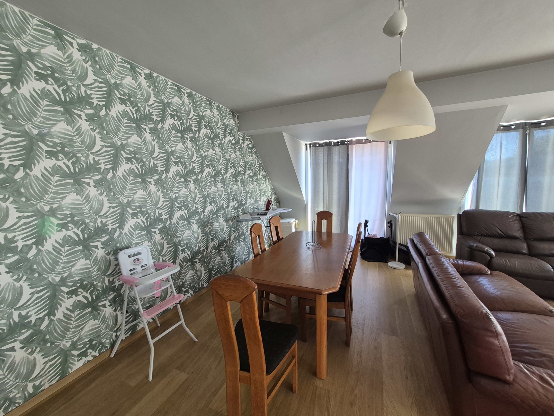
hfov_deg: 106.2
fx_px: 208
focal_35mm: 13
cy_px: 208
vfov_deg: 89.9
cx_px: 277
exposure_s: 1/50
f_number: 2.2
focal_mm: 1.74
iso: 160
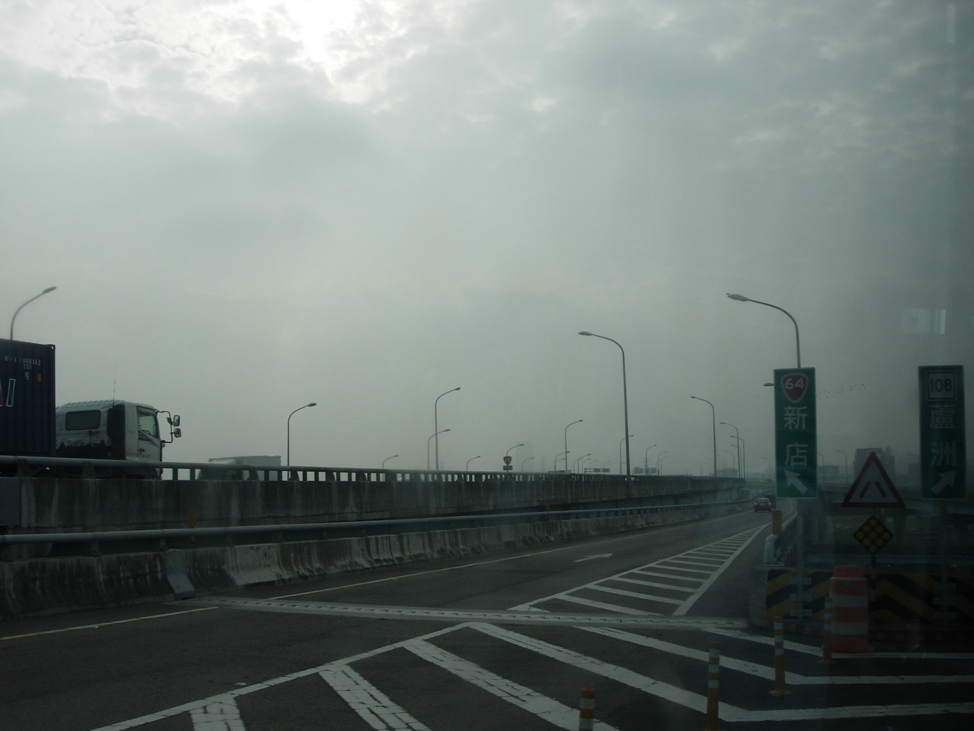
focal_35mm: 38
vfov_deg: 37.7
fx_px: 1069
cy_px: 366
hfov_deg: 49.0
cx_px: 487
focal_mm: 7.8
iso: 79
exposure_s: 1/790
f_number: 4.8
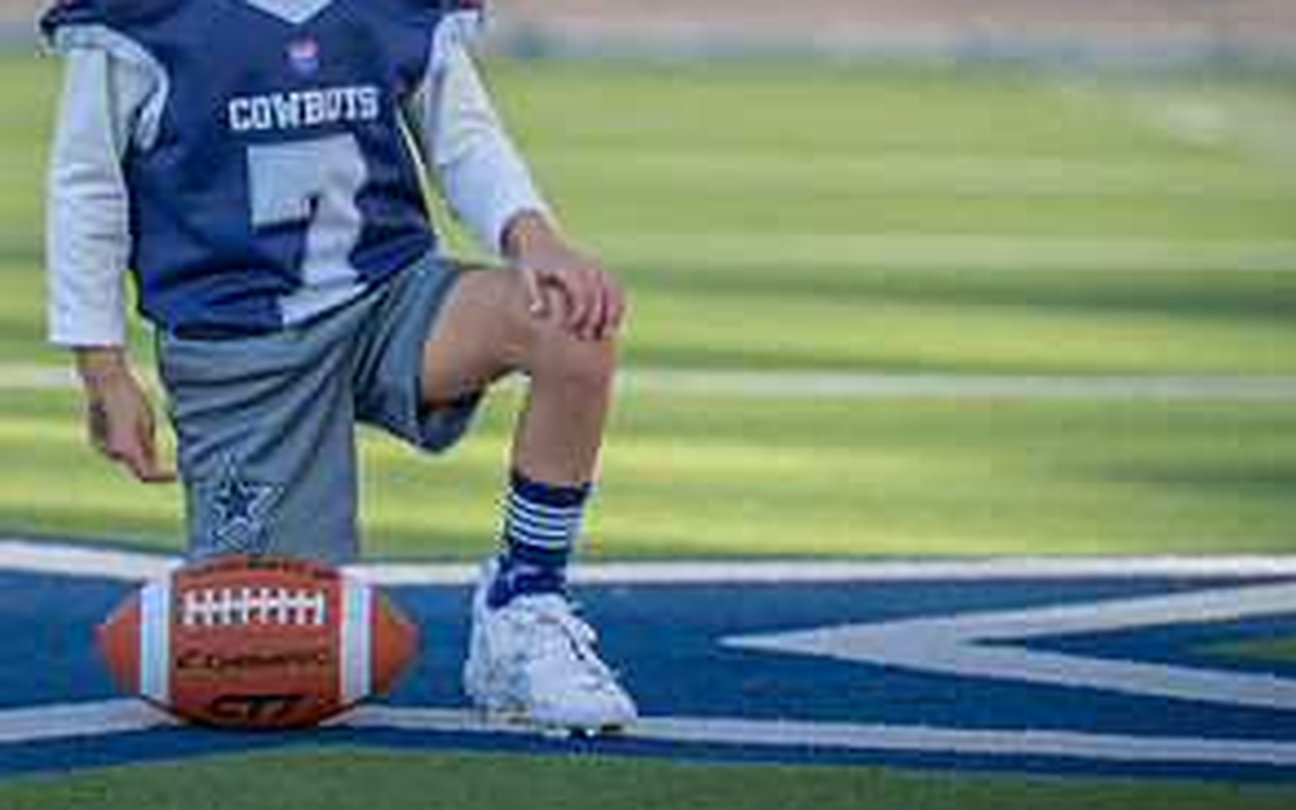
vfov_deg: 4.6
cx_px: 336
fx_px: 10170
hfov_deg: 7.3
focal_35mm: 288
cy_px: 212
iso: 125
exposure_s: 1/640
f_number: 2.8
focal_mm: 138
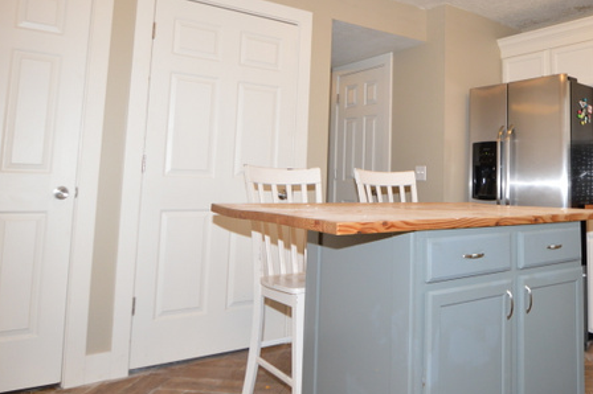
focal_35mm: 30
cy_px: 122
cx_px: 383
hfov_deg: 60.8
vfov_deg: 42.8
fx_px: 494
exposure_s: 1/60
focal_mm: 14
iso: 720
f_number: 3.8
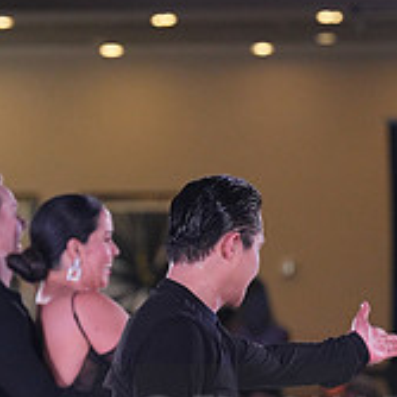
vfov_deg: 4.4
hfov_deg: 4.4
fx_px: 5138
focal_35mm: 396
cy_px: 445
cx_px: 420
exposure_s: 1/400
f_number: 4
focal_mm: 134
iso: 1250
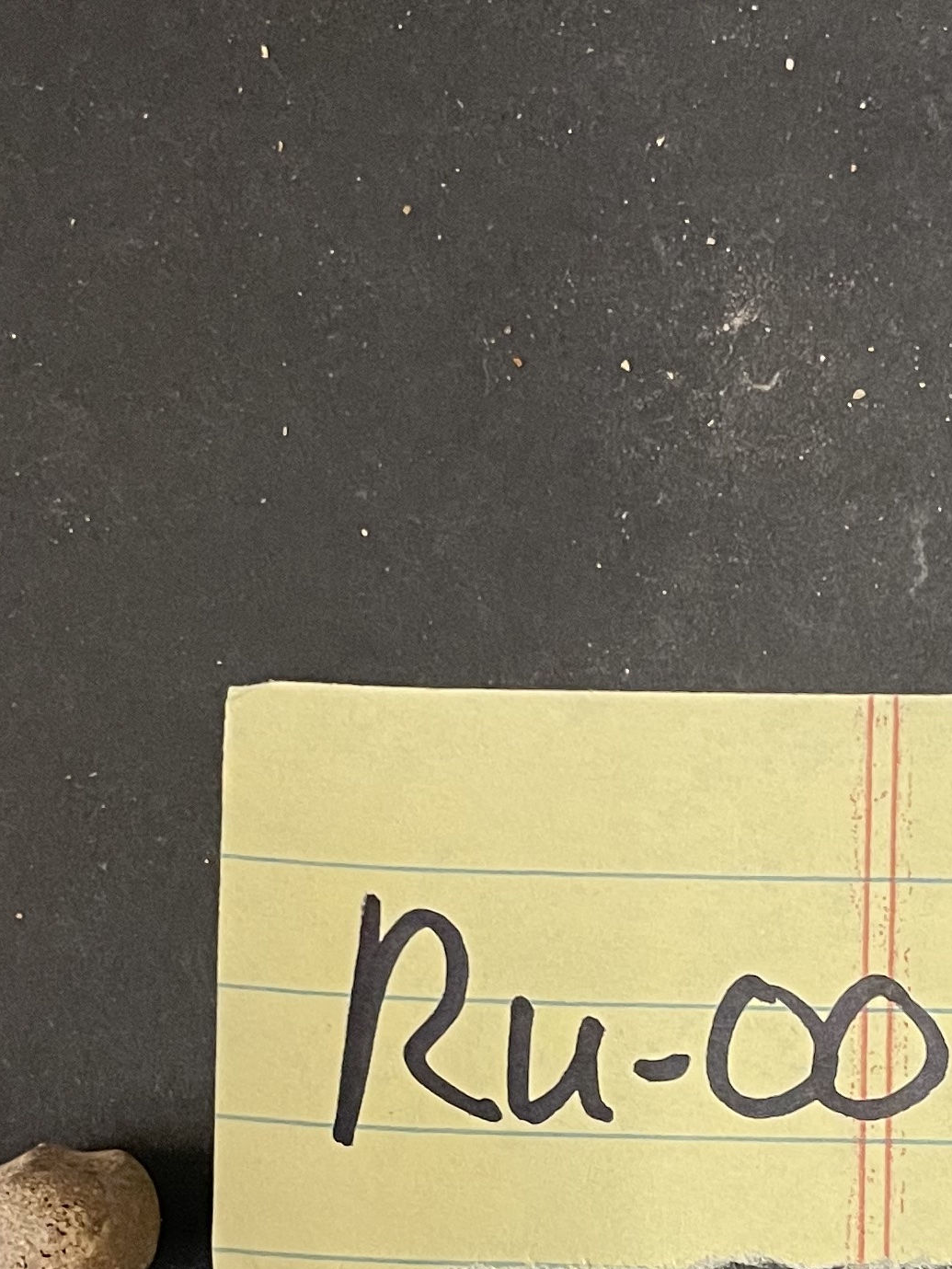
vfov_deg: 25.1
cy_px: 1082
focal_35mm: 76
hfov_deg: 19.3
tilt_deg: -84.6
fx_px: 2786
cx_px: 691
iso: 400
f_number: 1.6
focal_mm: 4.2
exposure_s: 1/40
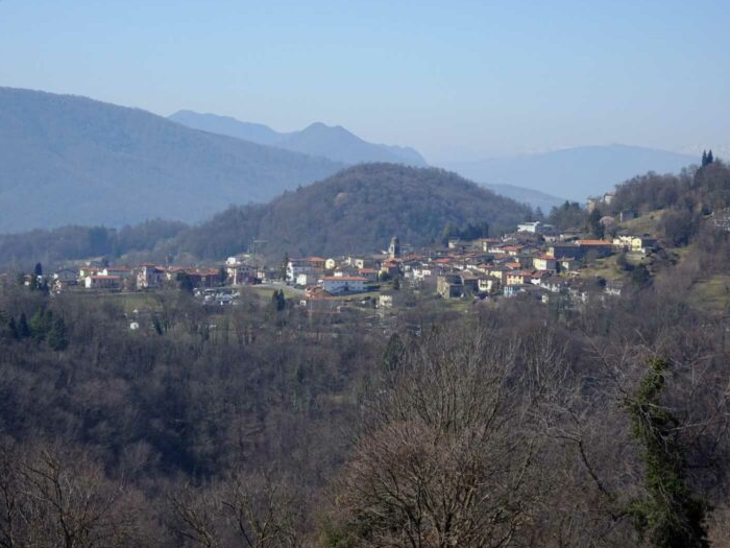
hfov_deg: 21.5
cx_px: 365
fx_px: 1919
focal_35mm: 91
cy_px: 253
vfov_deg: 16.2
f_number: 5
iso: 80
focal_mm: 14.12
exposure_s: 1/400
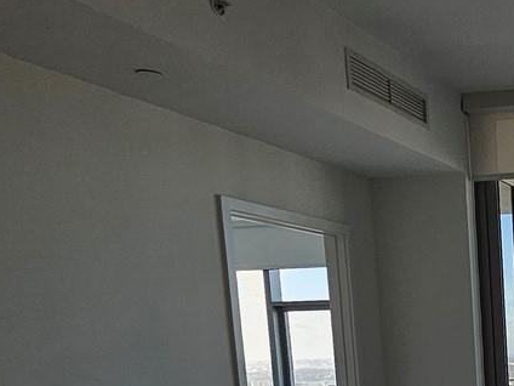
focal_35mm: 49
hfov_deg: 30.7
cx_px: 664
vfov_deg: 26.6
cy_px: 453
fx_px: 728
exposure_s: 1/126
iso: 32
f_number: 2.2
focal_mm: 1.74
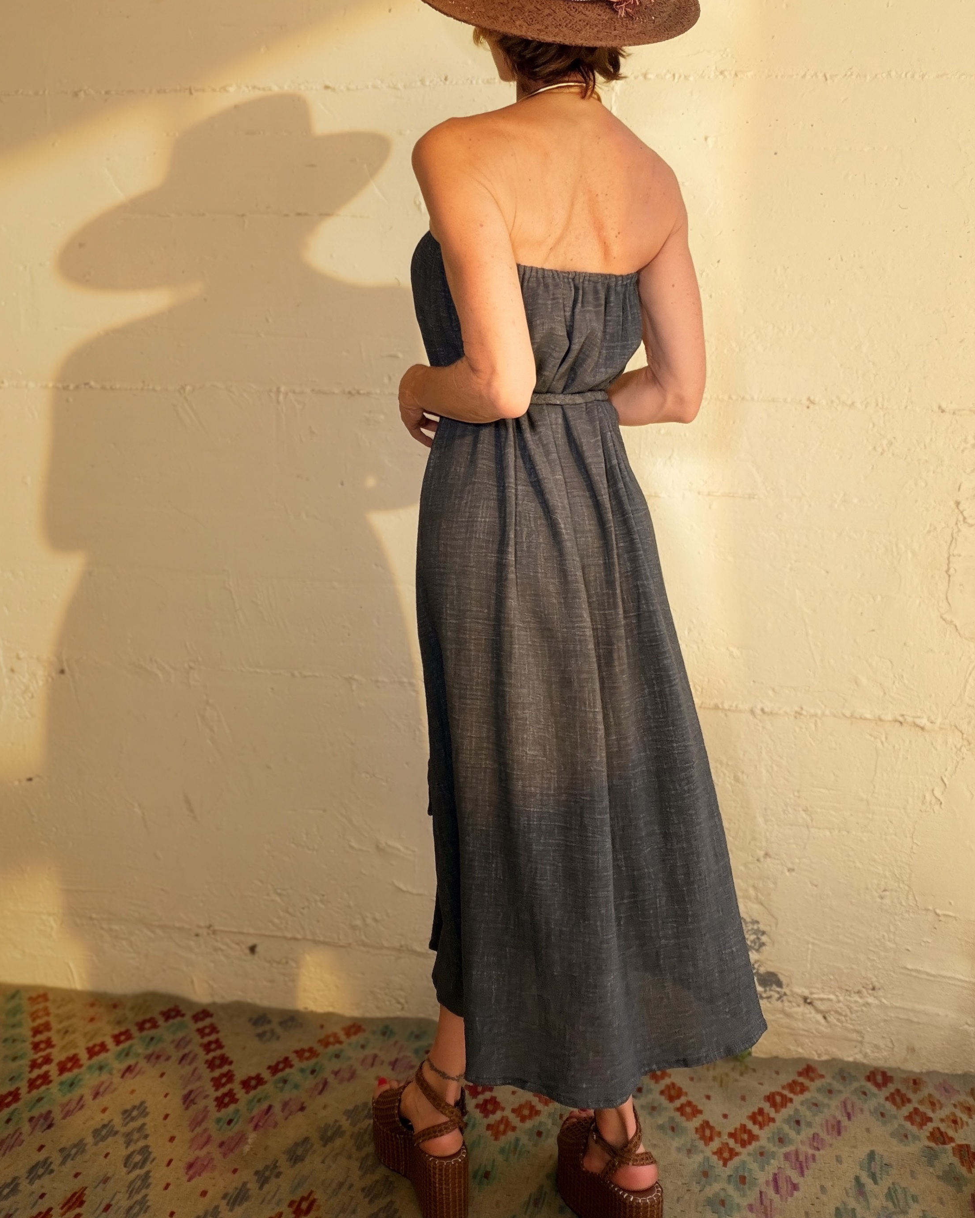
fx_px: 1154
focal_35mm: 32
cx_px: 484
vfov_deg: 55.6
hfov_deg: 45.8
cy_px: 587
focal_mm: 2.71
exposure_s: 1/362
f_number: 1.9
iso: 25
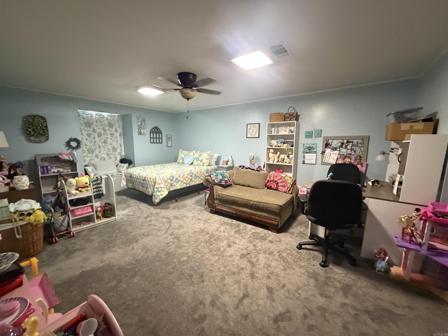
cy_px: 168
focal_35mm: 14
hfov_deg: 102.1
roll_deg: -0.3
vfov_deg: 85.7
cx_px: 224
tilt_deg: -7.4
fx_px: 181
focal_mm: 2.22
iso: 1250
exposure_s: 1/60
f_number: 2.2
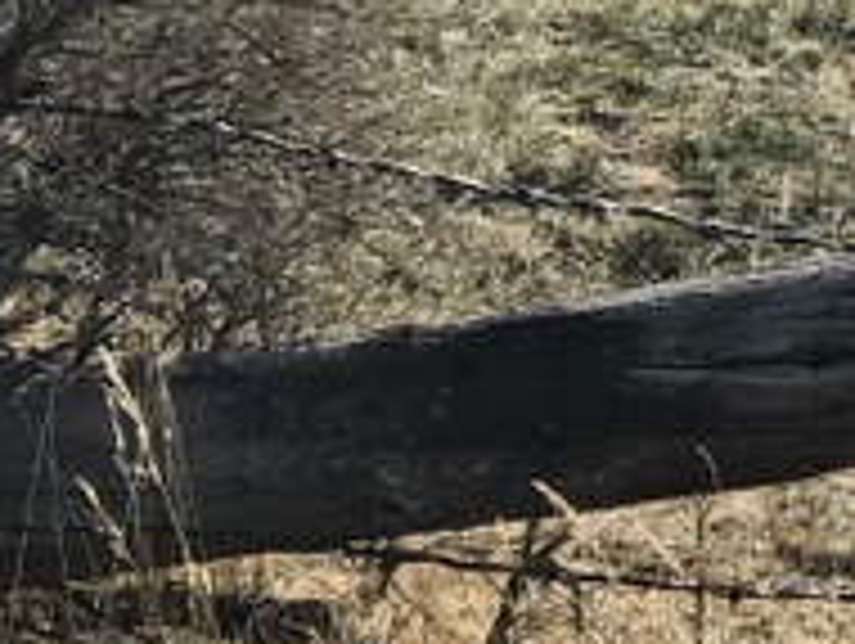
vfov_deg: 5.5
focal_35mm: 270
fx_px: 6677
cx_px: 1440
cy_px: -327
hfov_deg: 7.2
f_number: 2.8
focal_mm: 6.6
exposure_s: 1/1368
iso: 20
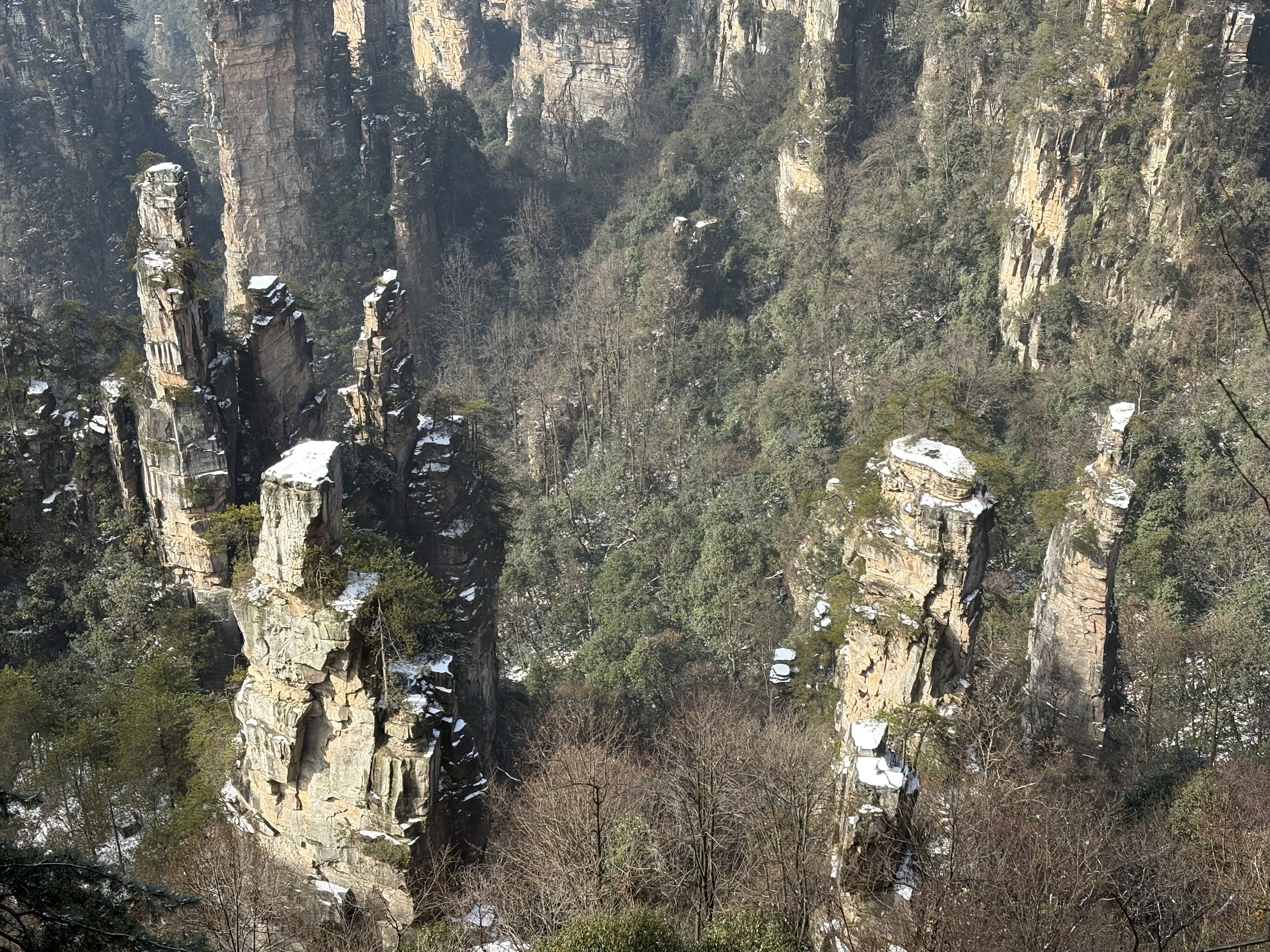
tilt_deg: -32.0
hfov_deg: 36.2
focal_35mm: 53
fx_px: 1944
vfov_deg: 27.5
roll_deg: +0.3
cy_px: 467
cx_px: 635
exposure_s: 1/1626
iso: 50
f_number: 1.6
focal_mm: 5.96
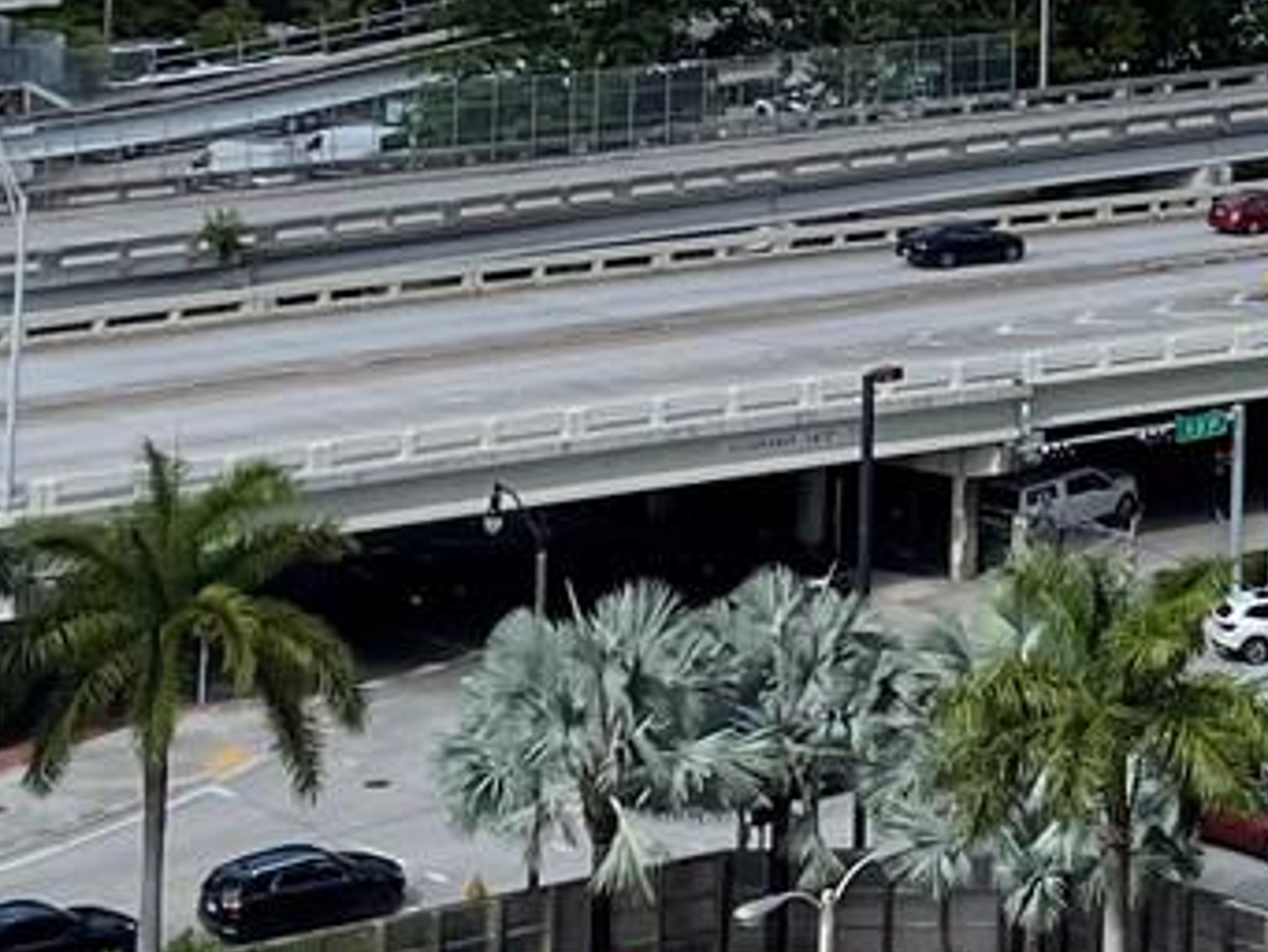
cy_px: -576
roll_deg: -0.9
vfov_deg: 11.5
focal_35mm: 122
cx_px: 1651
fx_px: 4470
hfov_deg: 15.4
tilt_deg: +1.1
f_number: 1.6
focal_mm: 4.2
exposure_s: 1/4000
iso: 32
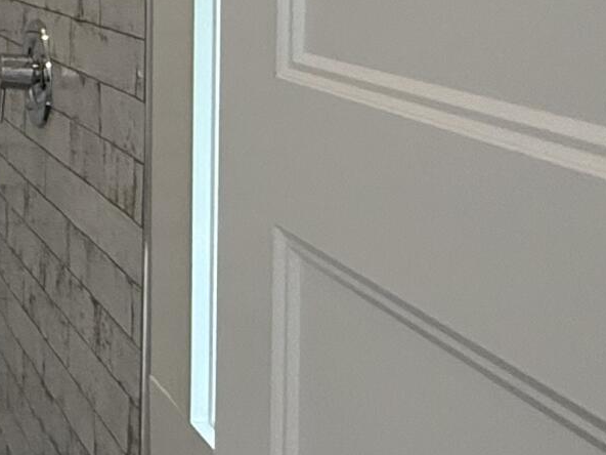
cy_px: -23
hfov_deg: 18.7
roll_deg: +0.8
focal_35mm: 71
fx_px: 1243
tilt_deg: -2.6
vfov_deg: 20.0
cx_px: -572
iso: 250
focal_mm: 2.22
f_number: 2.2
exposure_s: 1/120
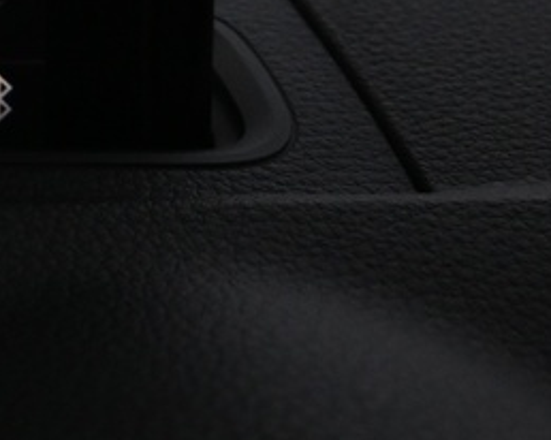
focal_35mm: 172
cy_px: -337
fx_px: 2810
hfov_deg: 9.9
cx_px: -733
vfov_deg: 8.6
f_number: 3.8
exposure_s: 1/30
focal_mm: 19.5
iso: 640
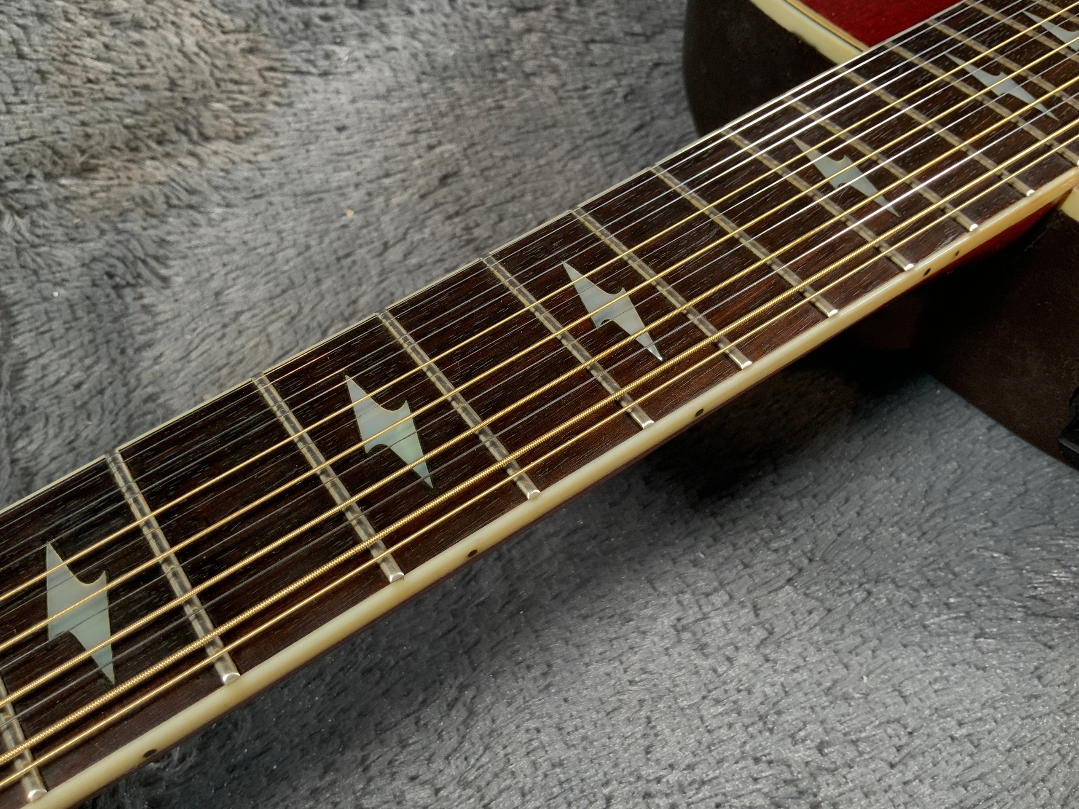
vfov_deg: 48.2
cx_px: 540
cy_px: 404
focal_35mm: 29
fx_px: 904
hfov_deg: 61.7
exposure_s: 1/104
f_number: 1.8
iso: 64
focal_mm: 3
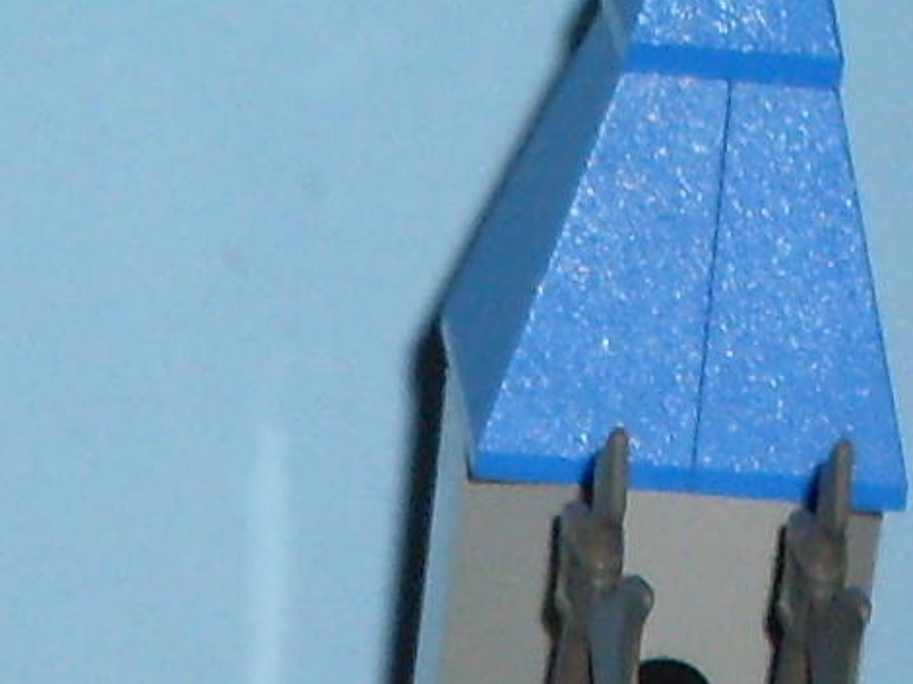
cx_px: 19
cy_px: 1849
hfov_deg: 8.0
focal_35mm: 248
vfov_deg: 5.7
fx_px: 6539
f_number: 2.8
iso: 100
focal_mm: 6.3
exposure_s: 1/45
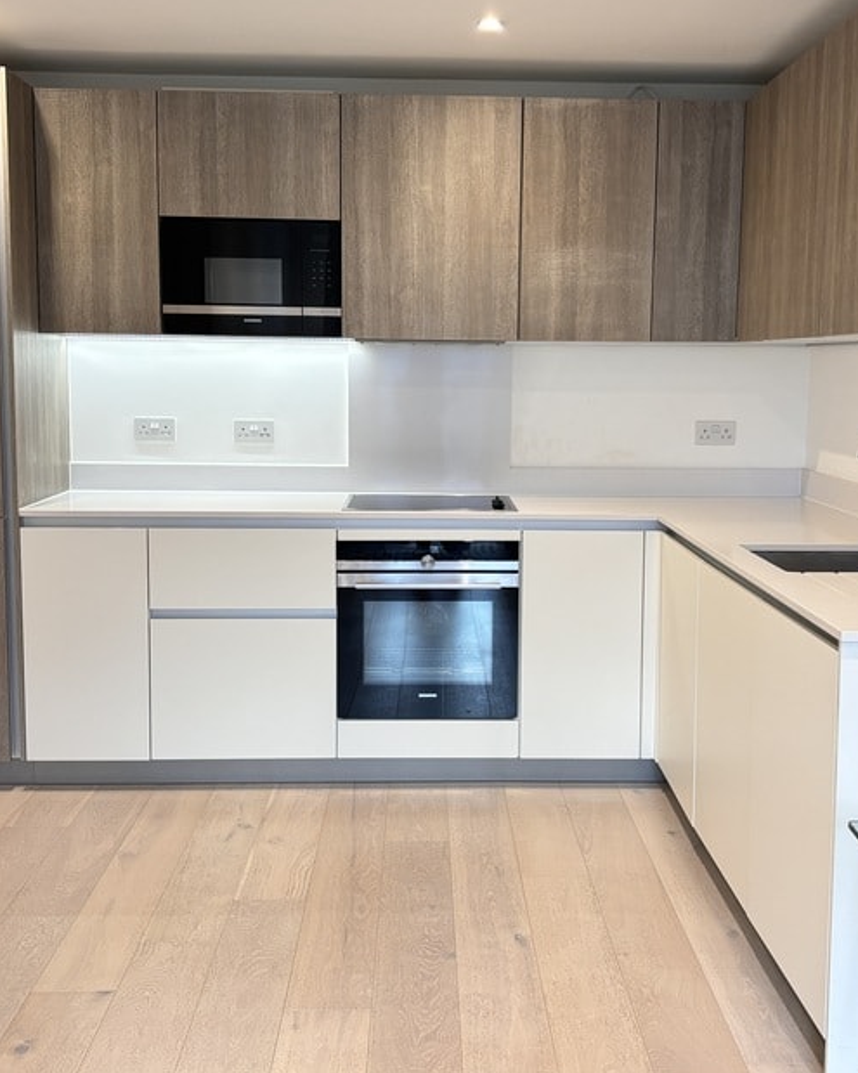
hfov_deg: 35.6
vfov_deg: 43.8
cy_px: 508
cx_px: 468
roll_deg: -1.1
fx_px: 1333
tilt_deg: -6.9
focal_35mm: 42
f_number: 1.6
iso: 125
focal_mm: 5.96
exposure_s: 1/100
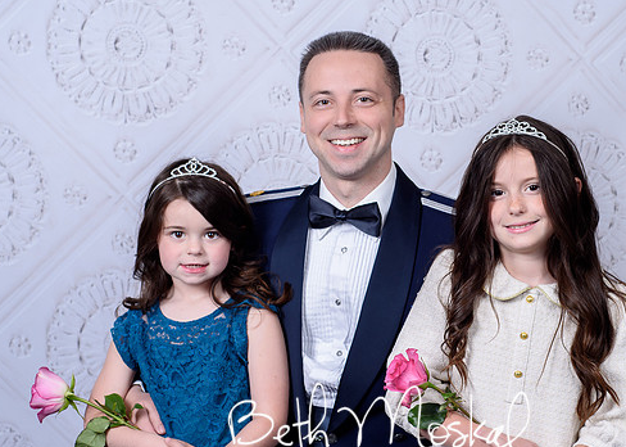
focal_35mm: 76
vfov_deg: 18.8
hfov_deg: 25.9
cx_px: 431
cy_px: 236
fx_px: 1350
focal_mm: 50
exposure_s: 1/200
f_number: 5.6
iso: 100
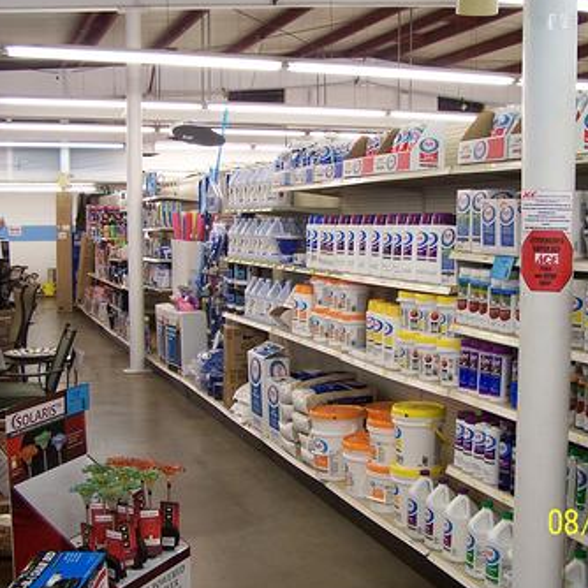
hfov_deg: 36.0
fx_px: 903
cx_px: 341
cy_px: 296
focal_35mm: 47
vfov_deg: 36.1
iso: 100
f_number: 2.8
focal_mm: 6.3
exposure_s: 1/30
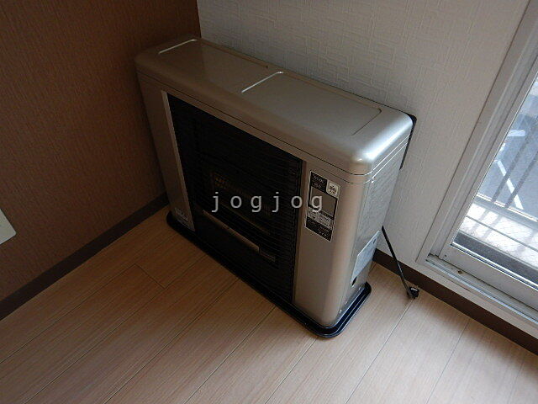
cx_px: 269
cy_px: 202
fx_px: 373
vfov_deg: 56.8
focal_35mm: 24
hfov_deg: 71.6
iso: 125
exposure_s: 1/60
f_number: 2.8
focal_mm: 4.3
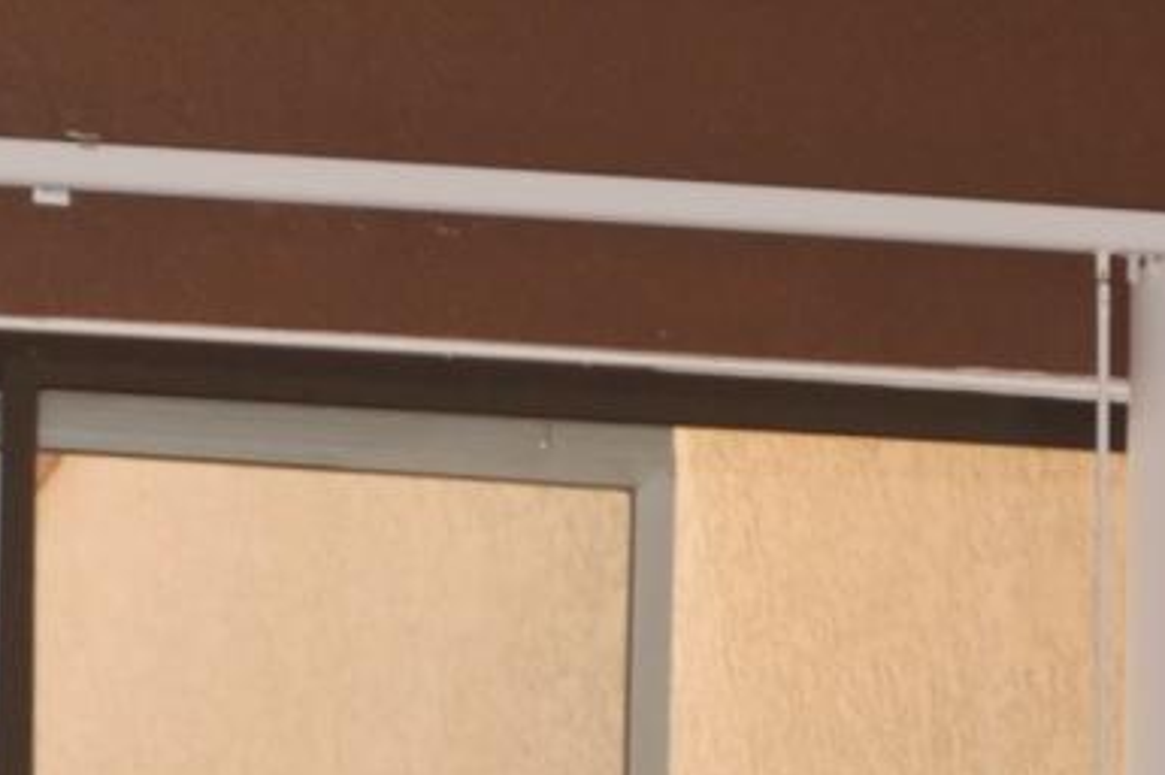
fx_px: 7566
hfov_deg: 8.8
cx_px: 387
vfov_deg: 5.7
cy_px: 1611
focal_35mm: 234
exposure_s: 1/100
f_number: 3.5
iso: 100
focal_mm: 20
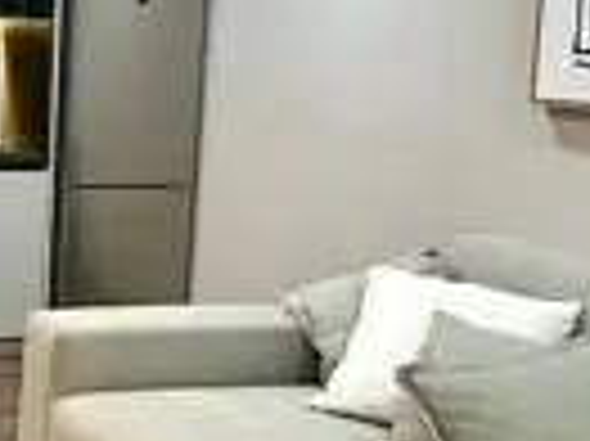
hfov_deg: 24.7
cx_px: -248
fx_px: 1090
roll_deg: -0.4
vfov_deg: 22.8
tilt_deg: -5.7
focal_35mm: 64
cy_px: 140
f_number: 2.2
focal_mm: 2.22
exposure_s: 1/60
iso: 800
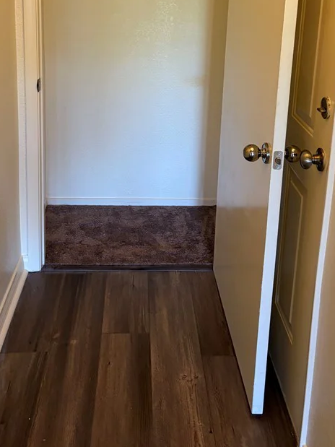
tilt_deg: -12.2
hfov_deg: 33.6
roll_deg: -1.9
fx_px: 555
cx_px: 165
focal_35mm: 43
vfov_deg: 41.8
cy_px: 84
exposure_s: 1/60
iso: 200
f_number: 1.6
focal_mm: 5.96
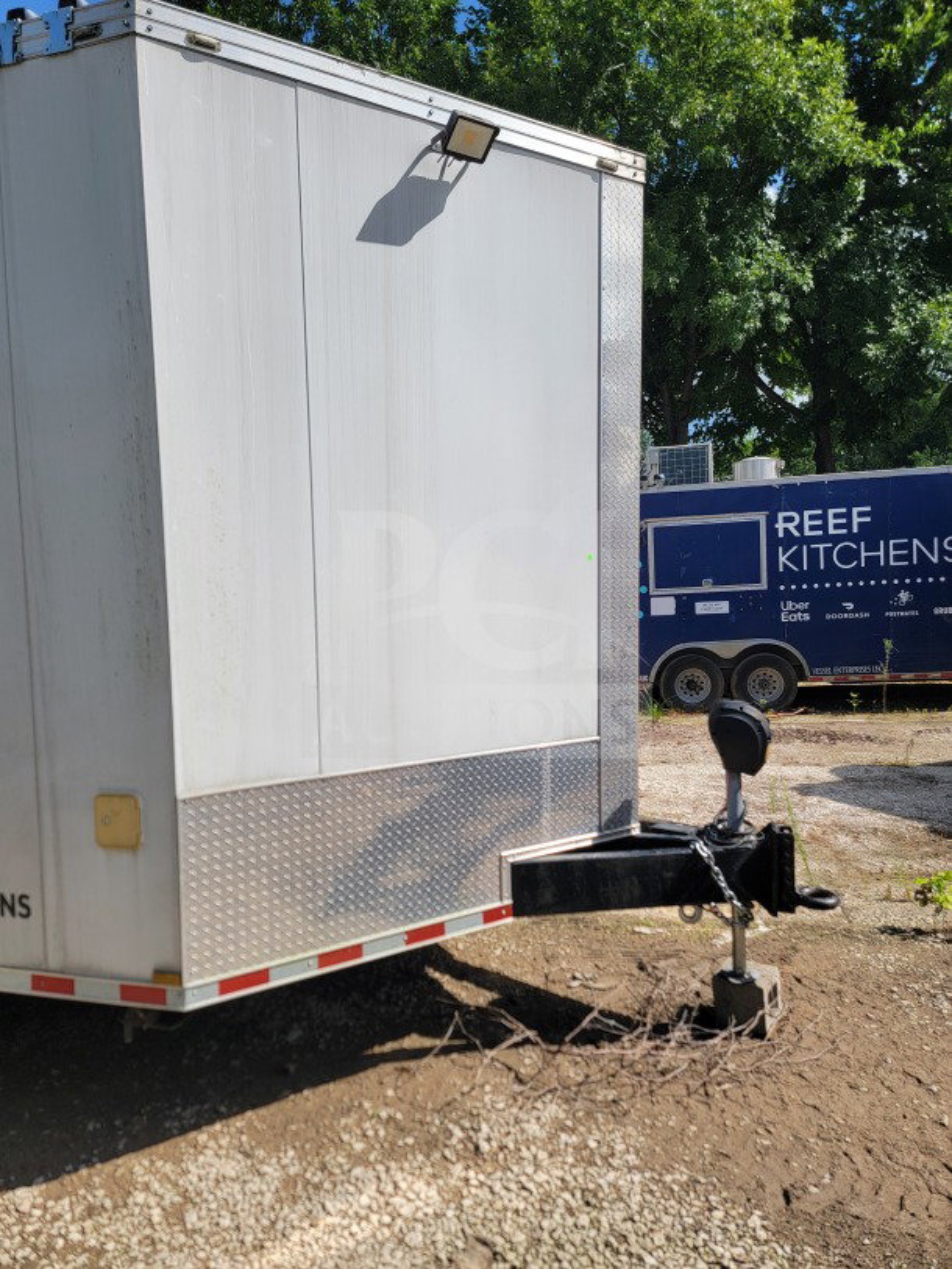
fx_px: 880
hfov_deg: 56.8
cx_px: 476
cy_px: 634
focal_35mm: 24
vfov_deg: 71.6
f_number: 1.8
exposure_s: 1/986
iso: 16
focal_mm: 6.7
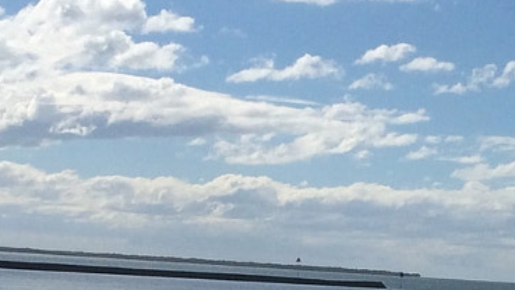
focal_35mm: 137
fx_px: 1872
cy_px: 358
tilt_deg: +0.1
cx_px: 497
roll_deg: -2.8
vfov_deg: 8.8
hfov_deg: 15.4
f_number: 2.2
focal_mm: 4.15
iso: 32
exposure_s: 1/6849
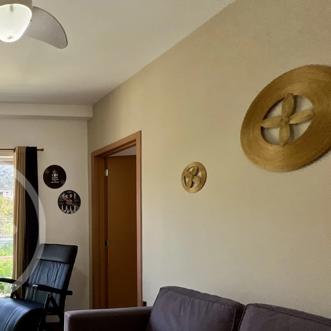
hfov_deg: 45.1
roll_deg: +0.3
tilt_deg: -0.5
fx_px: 292
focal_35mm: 27
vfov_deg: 57.3
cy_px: 230
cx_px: -30
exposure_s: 1/120
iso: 32
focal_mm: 1.57
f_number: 1.8
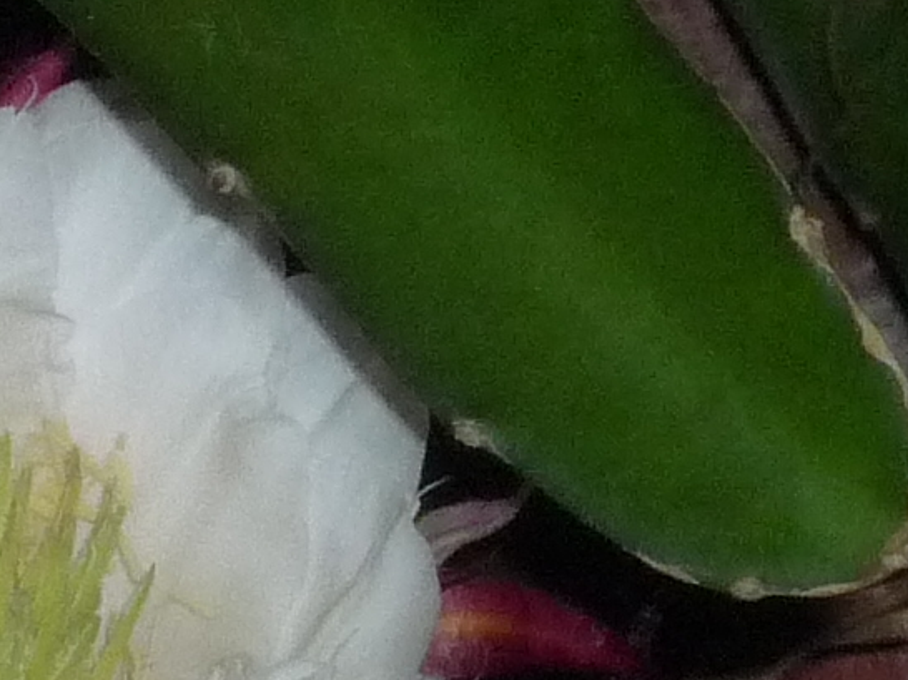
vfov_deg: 1.8
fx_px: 22129
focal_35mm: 844
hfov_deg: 2.3
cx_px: -135
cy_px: 800
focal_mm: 22
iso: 320
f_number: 5.9
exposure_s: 1/60
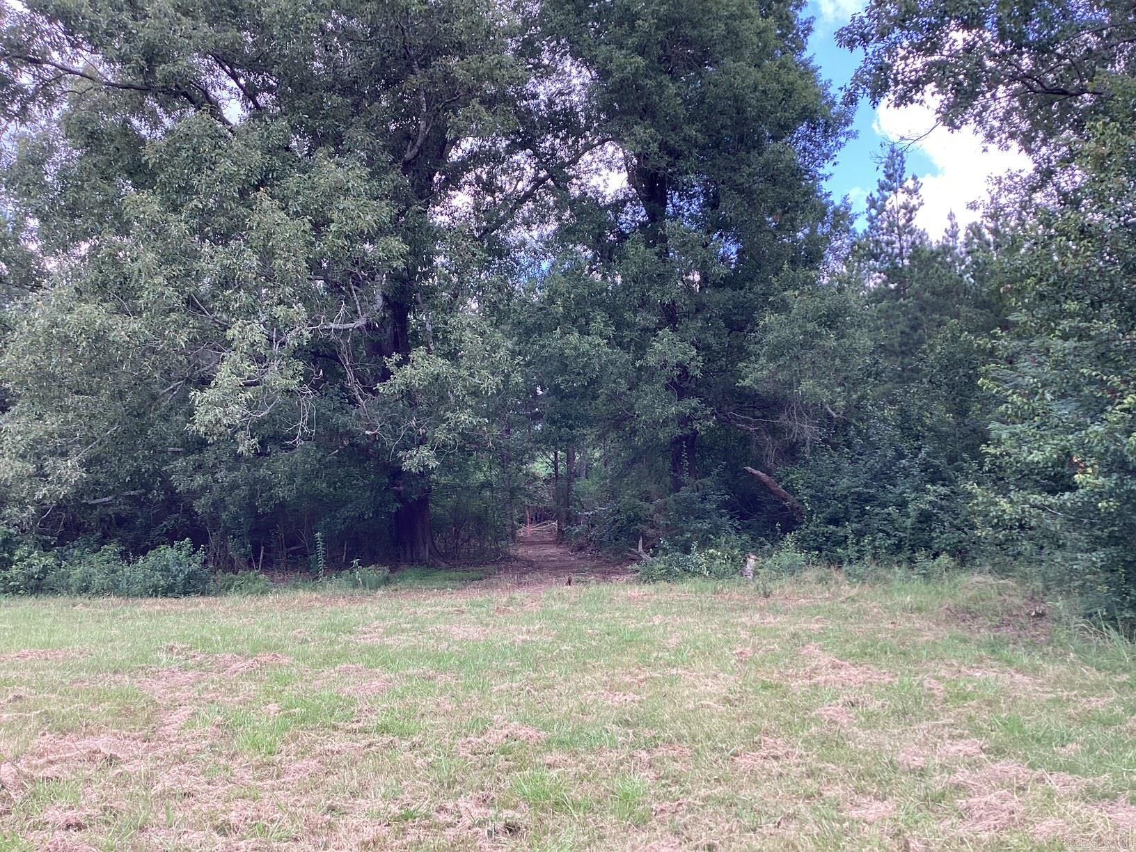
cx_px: 568
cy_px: 426
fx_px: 1017
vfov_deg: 45.4
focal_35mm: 31
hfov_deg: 58.4
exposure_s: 1/122
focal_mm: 3.3
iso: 25
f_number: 2.4
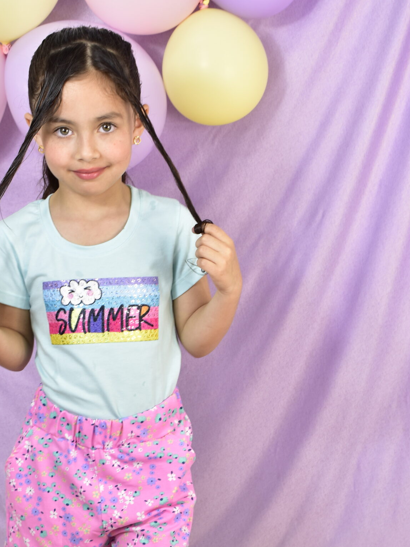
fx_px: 1181
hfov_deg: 19.7
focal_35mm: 75
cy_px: 417
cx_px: 176
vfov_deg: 25.7
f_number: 5.6
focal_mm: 31
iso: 200
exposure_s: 1/25
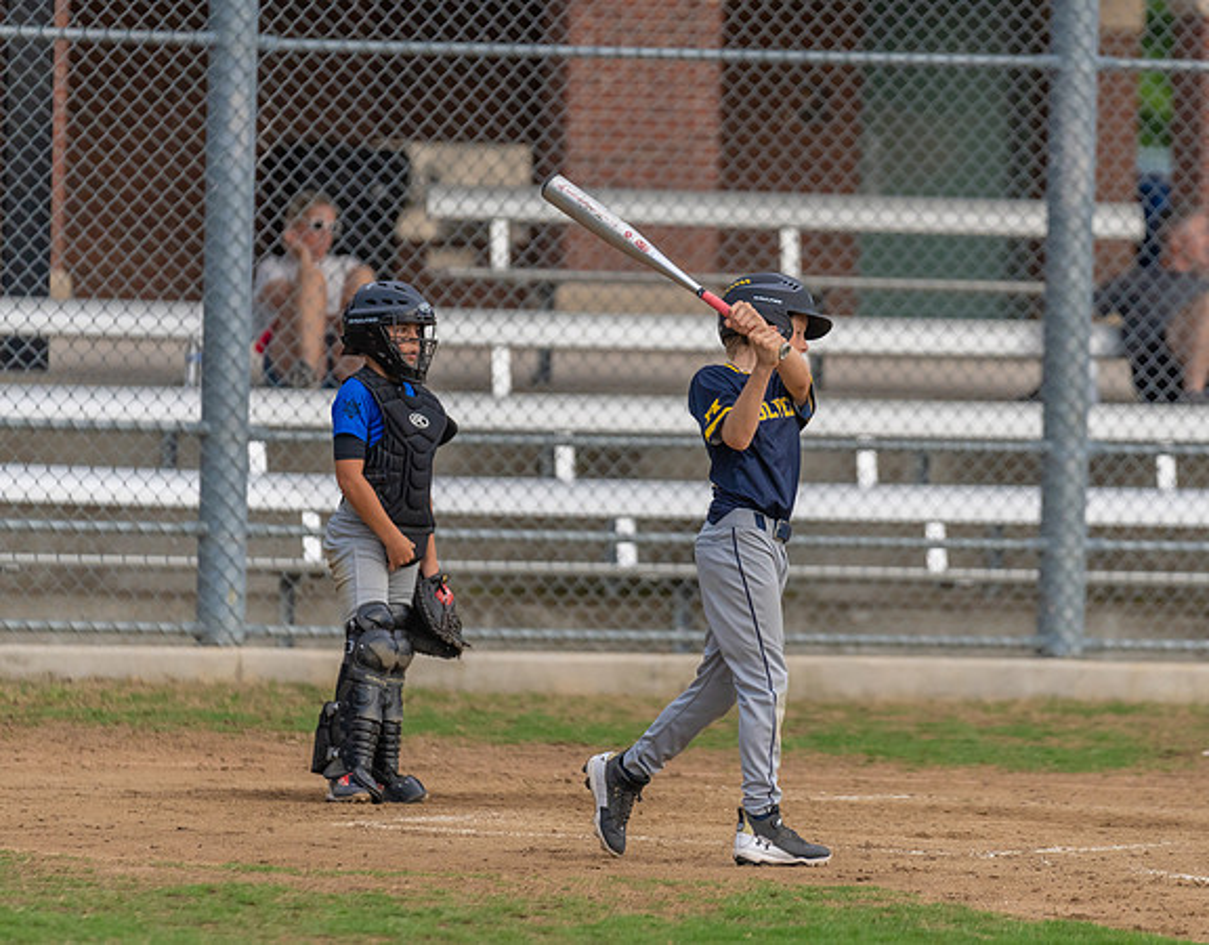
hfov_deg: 6.6
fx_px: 10506
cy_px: 403
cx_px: 688
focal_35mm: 296
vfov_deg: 5.1
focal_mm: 200
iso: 1000
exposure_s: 1/1000
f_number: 2.8
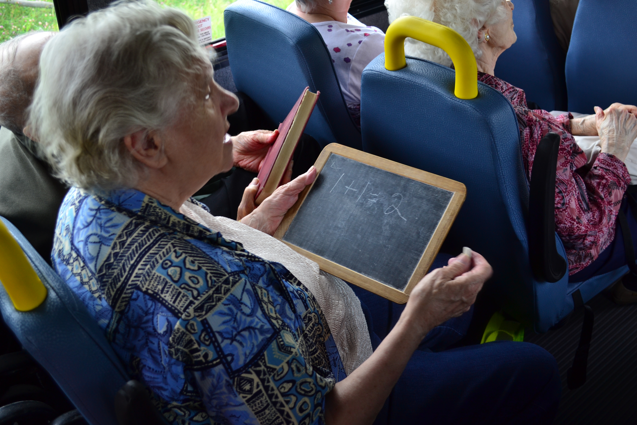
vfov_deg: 34.2
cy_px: 212
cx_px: 318
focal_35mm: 39
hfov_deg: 49.6
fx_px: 690
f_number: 4.2
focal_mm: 26
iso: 200
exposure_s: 1/30
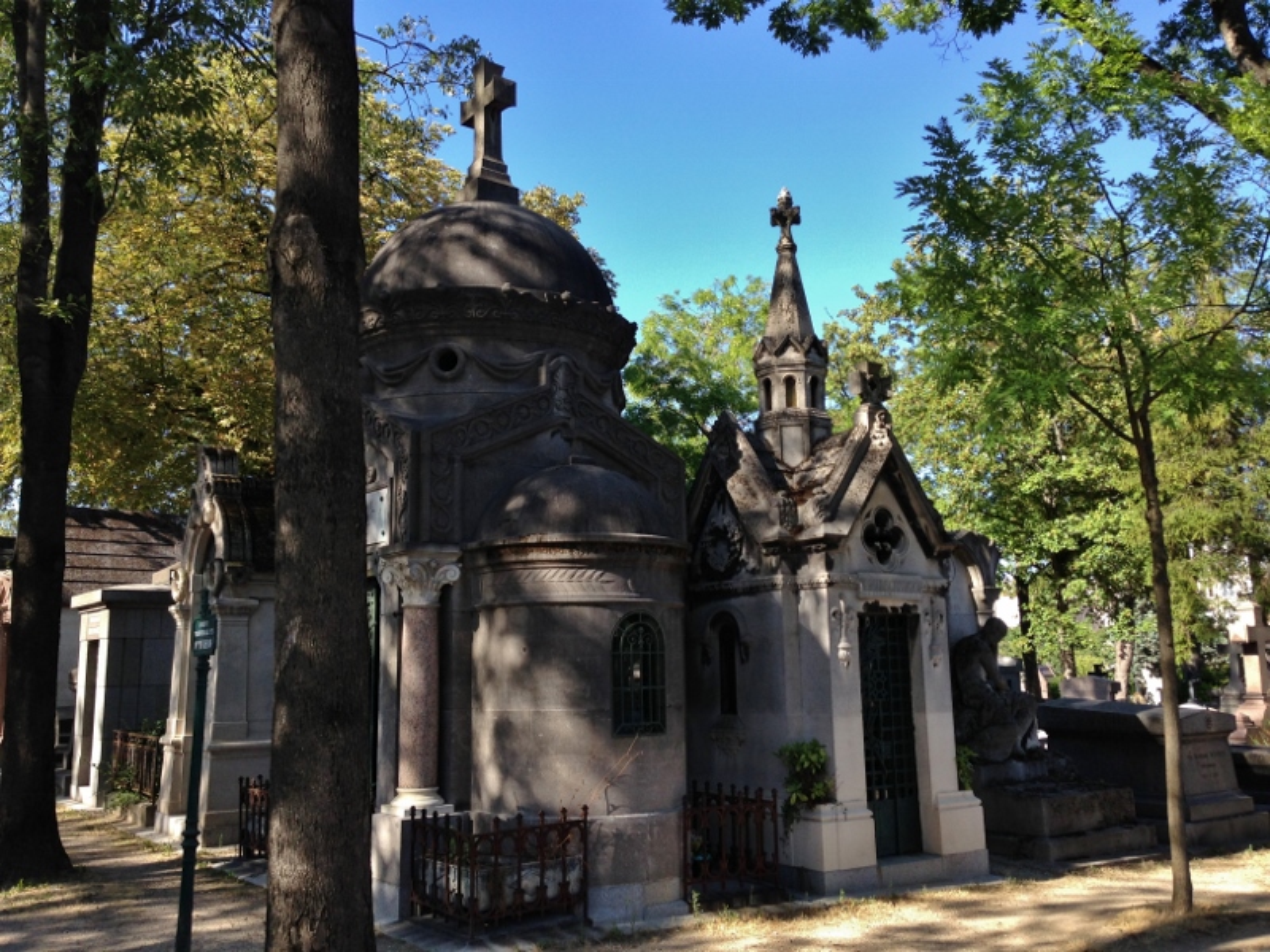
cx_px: 635
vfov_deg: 42.9
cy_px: 476
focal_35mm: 33
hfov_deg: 55.4
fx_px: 1211
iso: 50
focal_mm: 4.13
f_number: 2.4
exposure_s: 1/398
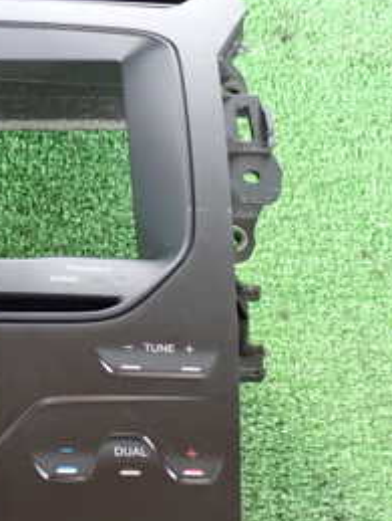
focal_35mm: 74
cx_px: -70
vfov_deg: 26.2
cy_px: 310
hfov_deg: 18.9
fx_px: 1115
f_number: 2.4
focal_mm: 5.79
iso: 800
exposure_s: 1/30
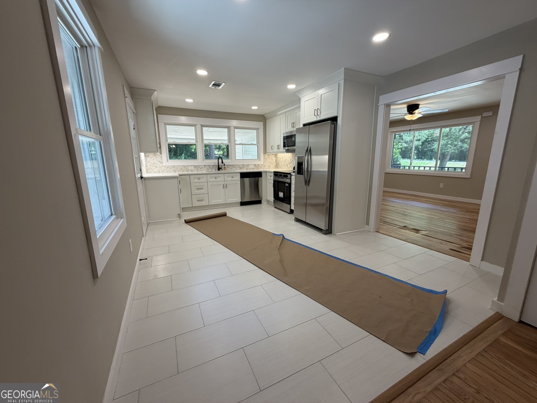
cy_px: 202
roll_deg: +0.2
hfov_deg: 102.1
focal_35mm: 14
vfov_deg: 85.7
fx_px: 217
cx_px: 268
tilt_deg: -12.7
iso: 125
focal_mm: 2.22
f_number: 2.2
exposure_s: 1/120
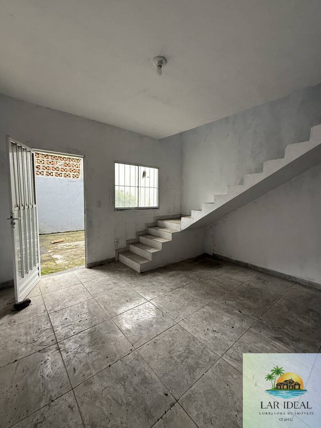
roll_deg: -0.9
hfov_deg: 81.7
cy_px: 214
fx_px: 185
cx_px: 161
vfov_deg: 98.2
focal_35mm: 15
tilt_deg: -4.1
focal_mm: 2.22
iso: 320
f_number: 2.2
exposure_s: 1/99
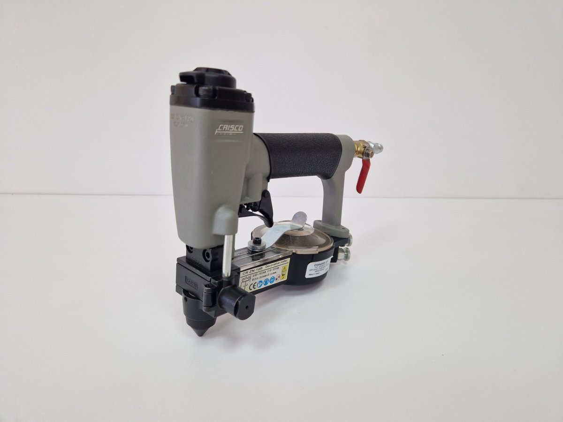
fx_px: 374
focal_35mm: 23
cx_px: 282
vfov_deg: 58.9
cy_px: 211
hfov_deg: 73.9
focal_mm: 5.4
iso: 50
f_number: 1.8
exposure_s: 1/174
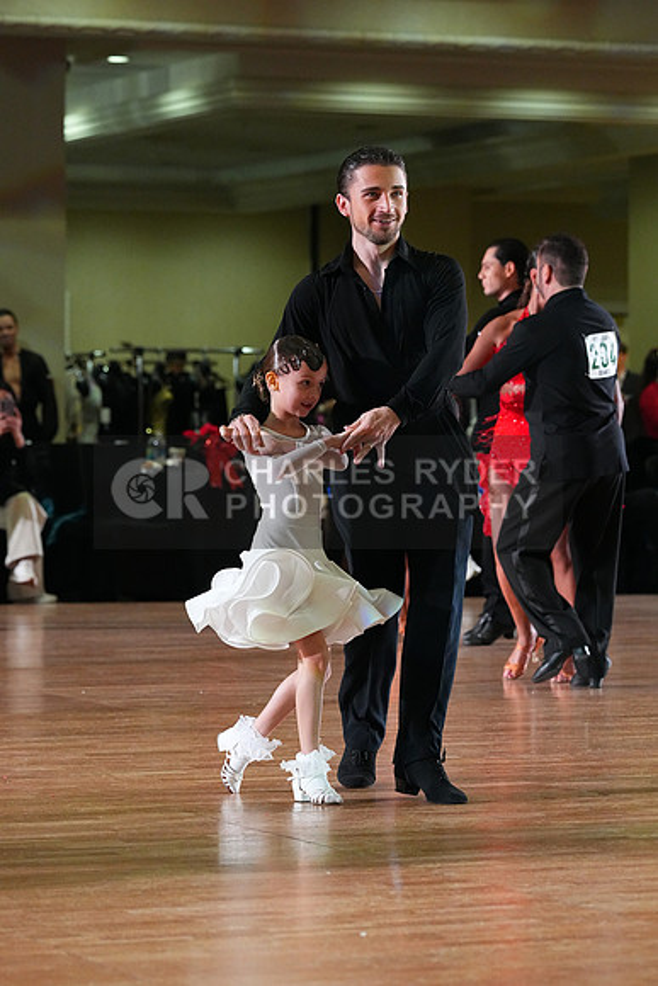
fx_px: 3699
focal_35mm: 135
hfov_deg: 10.2
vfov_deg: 15.2
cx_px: 329
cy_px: 493
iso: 8000
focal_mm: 135
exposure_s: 1/400
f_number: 5.6
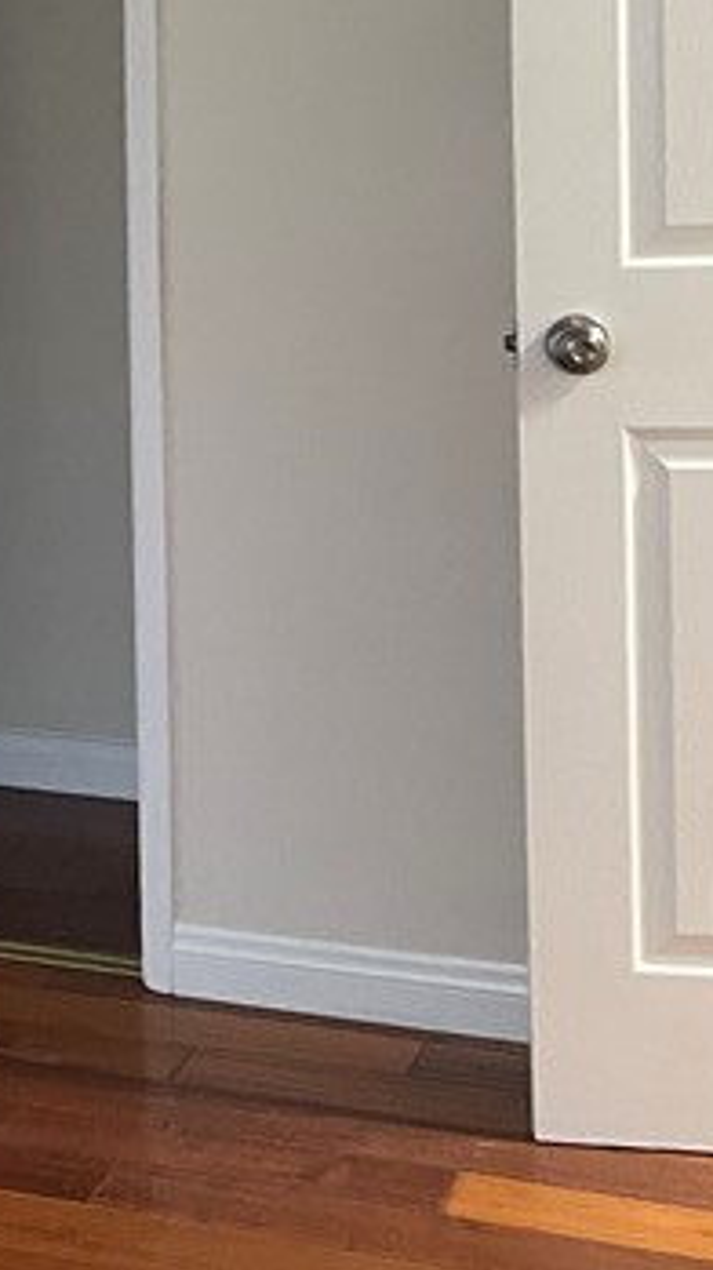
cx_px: -520
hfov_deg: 13.7
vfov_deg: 26.1
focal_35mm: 80
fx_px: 2692
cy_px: 255
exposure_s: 1/40
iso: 400
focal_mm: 5.1
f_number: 1.6
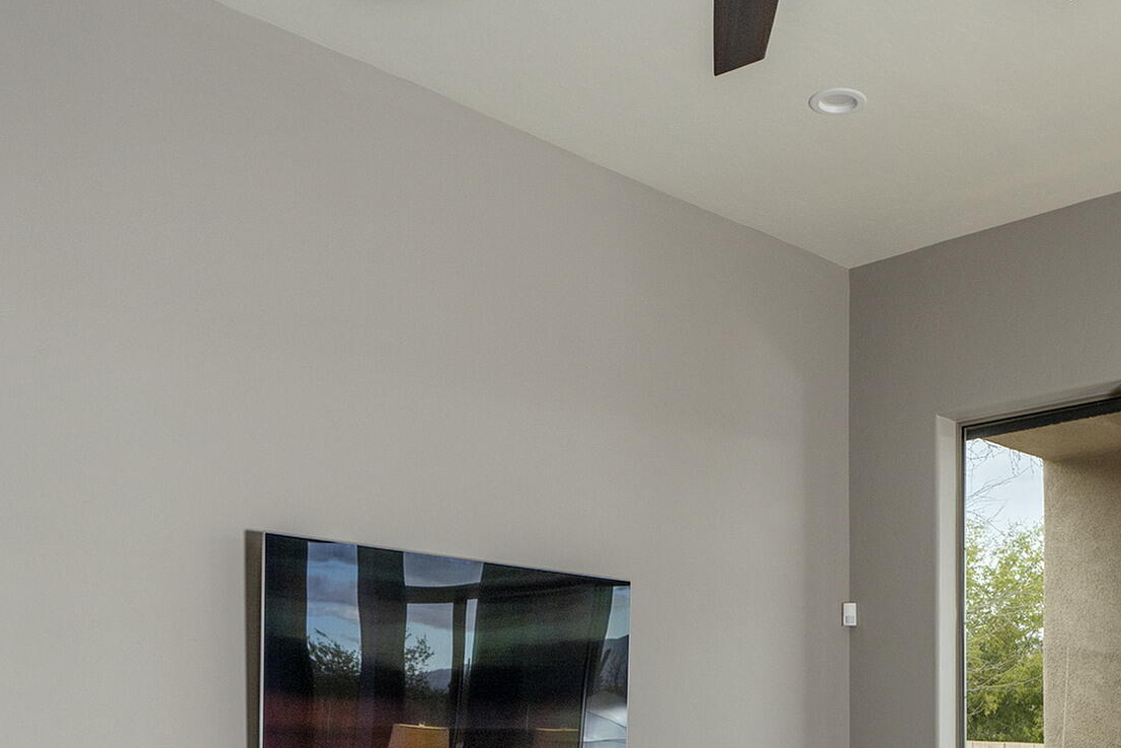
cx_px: 779
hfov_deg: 44.5
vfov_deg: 28.9
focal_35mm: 43
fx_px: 1339
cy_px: 772
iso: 200
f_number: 8
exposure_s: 1/15
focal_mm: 17
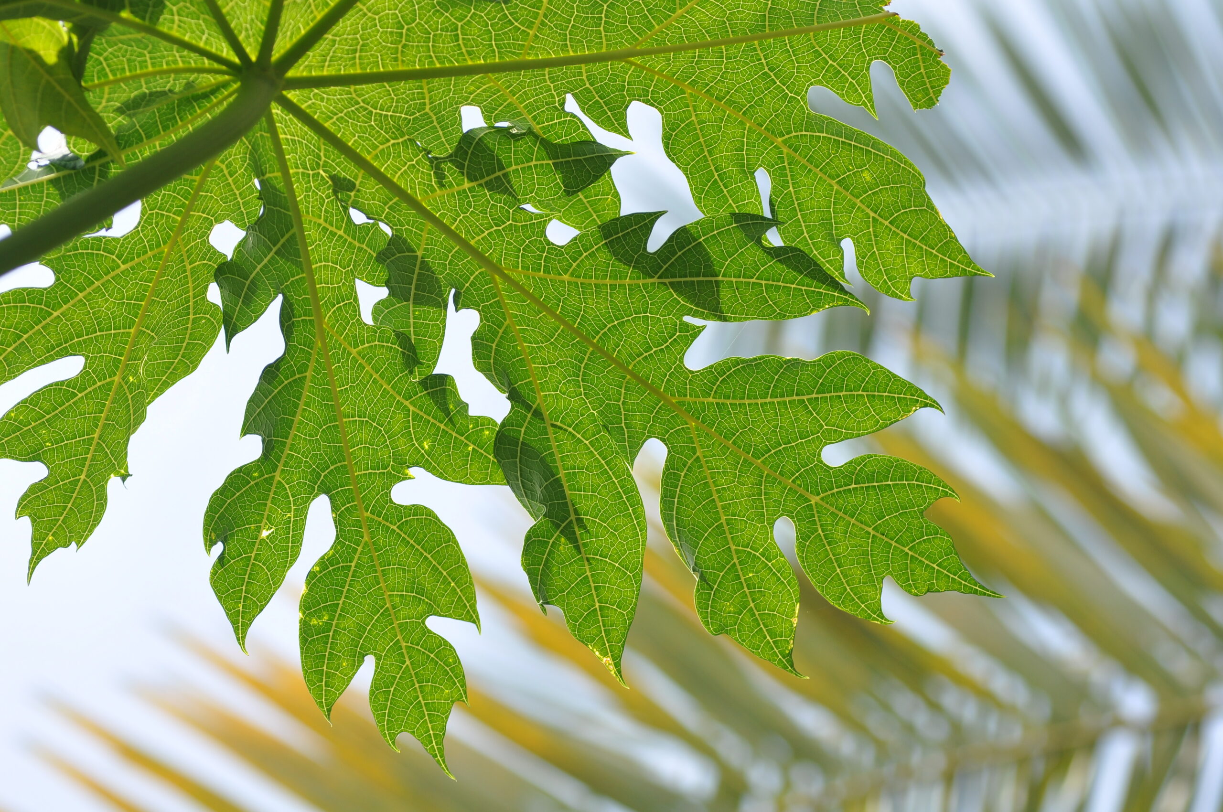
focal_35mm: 135
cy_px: 406
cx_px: 612
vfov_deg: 10.1
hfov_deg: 15.2
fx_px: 4580
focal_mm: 90
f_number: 4.5
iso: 200
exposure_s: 1/1250
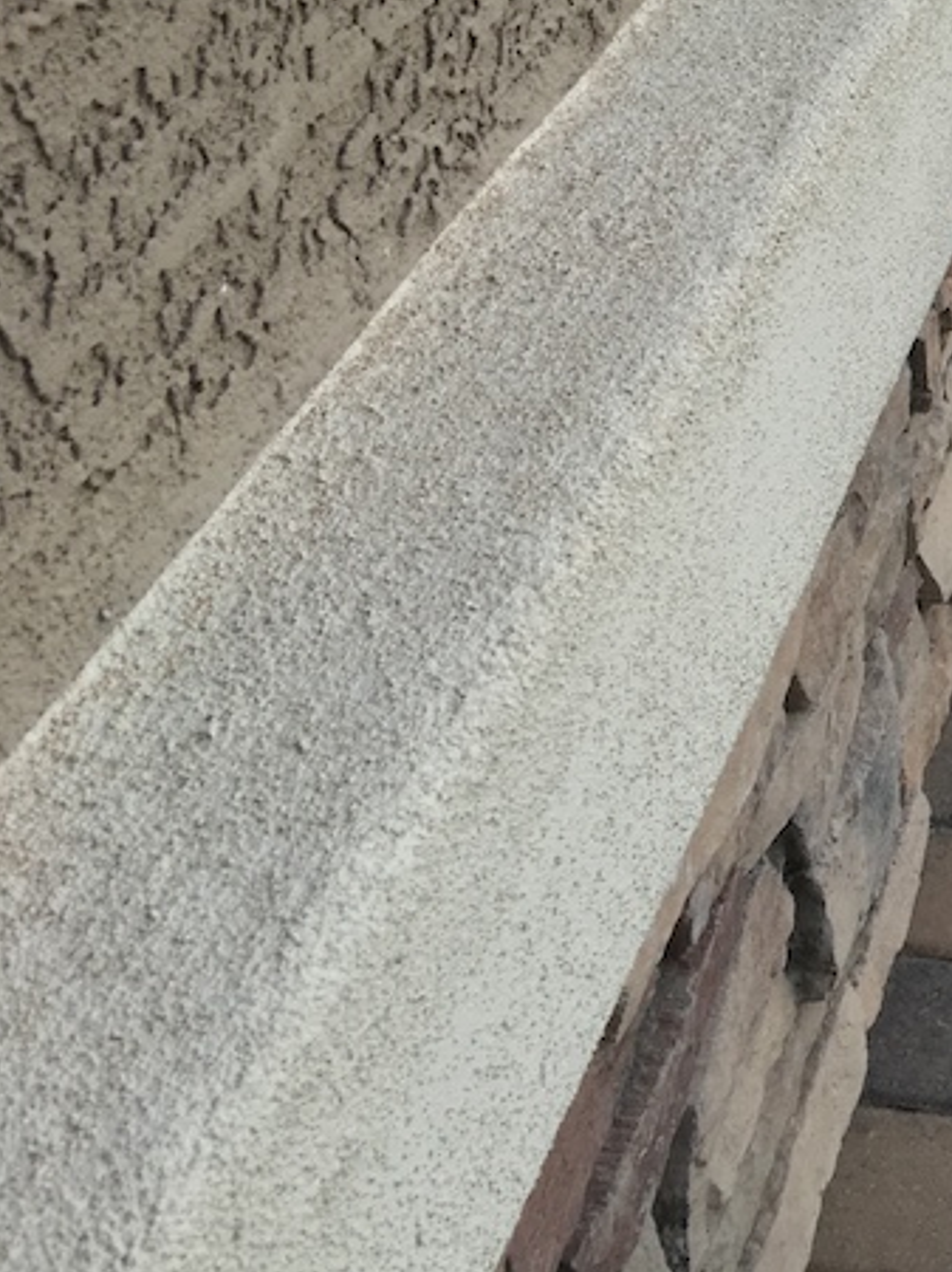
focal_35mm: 66
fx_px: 2422
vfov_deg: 29.2
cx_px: 1432
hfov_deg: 19.4
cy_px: 416
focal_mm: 4.15
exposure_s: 1/60
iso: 32
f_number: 2.2
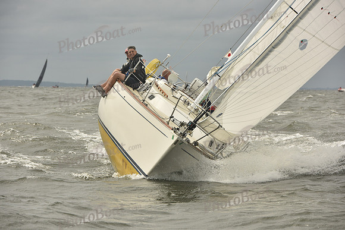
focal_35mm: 180
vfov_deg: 7.6
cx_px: 172
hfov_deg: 11.4
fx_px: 1725
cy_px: 115
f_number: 9
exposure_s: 1/1600
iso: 320
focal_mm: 180
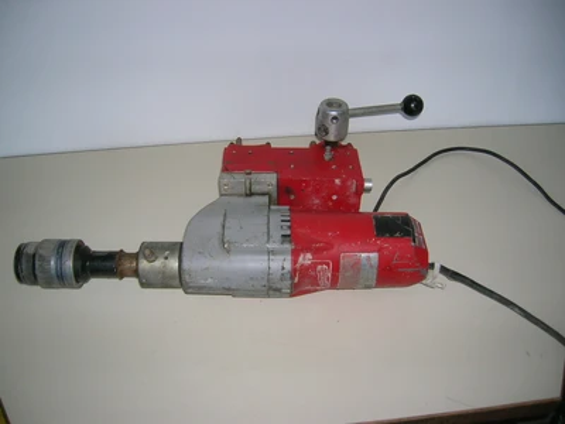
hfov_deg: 54.0
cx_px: 282
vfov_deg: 41.8
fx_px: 555
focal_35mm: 34
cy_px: 212
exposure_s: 1/60.1
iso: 50
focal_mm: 5.7
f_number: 2.9
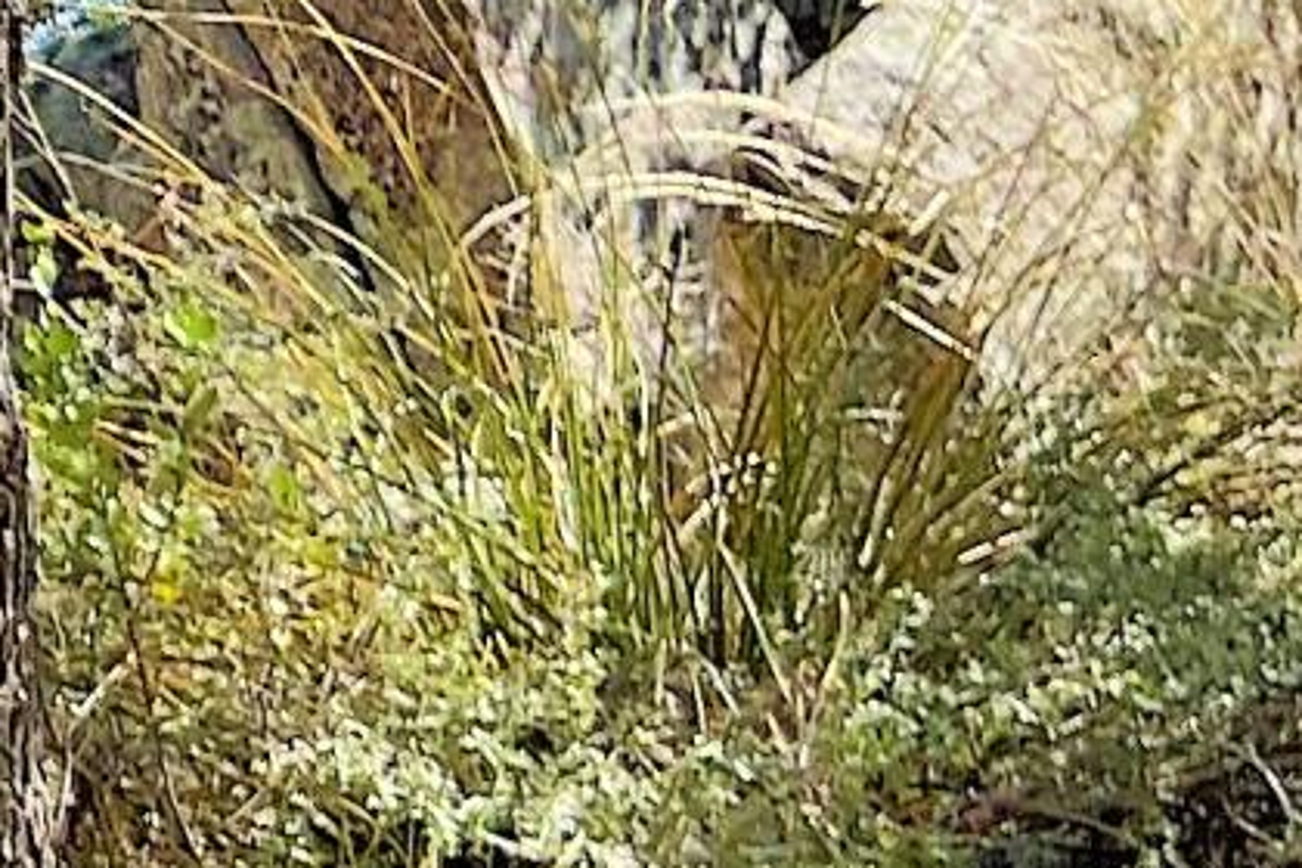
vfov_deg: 7.1
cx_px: -2009
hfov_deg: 9.3
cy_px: 356
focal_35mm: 193
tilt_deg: +5.3
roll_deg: +2.9
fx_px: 6980
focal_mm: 5.7
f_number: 1.5
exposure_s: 1/1009
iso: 50
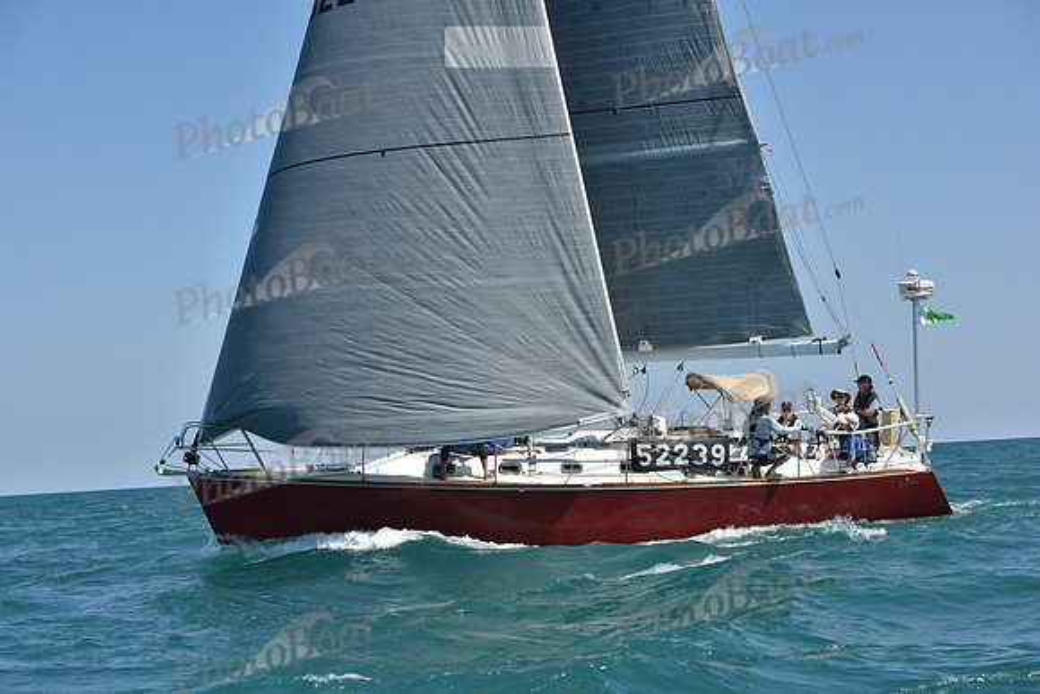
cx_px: 520
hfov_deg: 27.0
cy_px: 347
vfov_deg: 18.2
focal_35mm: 75
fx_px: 2167
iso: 250
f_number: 7.1
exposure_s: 1/1250
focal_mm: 75
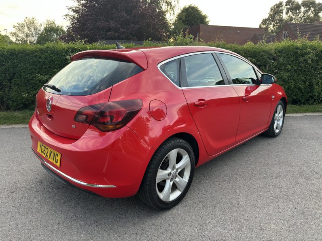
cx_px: 161
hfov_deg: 71.6
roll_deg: -0.9
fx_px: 223
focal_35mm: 24
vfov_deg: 56.8
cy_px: 120
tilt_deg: -15.8
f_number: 1.78
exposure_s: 1/197
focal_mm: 6.86
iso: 64
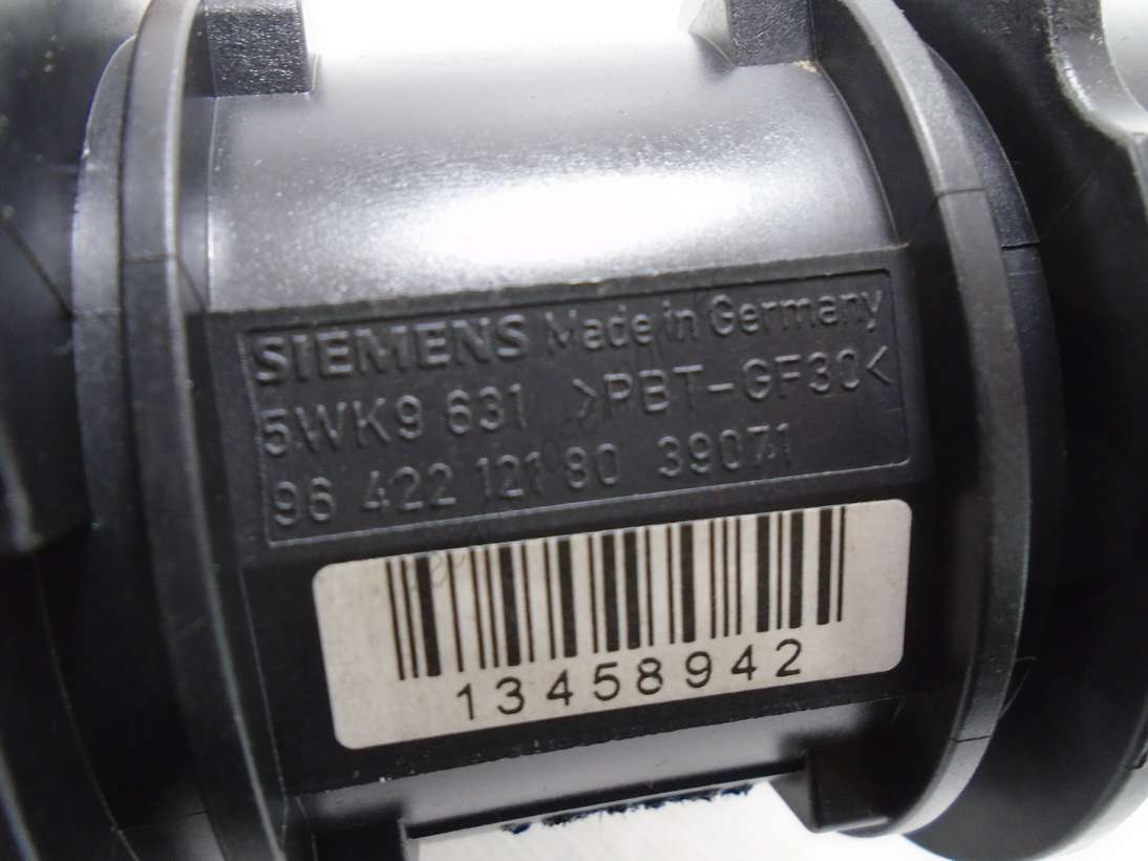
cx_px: 574
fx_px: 862
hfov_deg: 67.3
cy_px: 430
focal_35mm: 26
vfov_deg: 53.0
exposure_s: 1/30
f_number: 3.2
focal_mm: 4.6
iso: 250
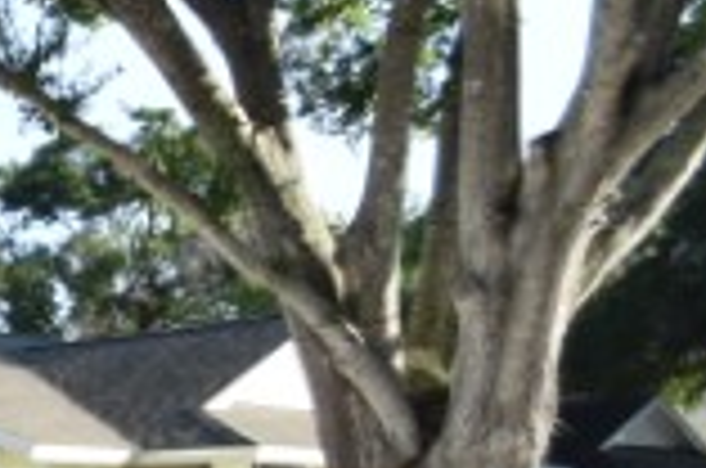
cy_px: 554
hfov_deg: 18.7
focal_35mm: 69
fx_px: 1350
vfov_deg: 18.7
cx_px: -702
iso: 800
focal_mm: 10
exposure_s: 1/2000
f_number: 3.5
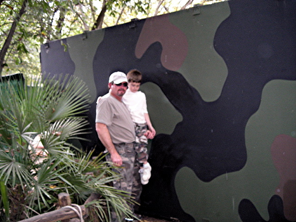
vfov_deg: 37.7
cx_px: 148
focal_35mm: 38
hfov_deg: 49.0
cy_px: 111
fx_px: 325
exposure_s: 1/60
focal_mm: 6.3
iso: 197
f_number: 3.2
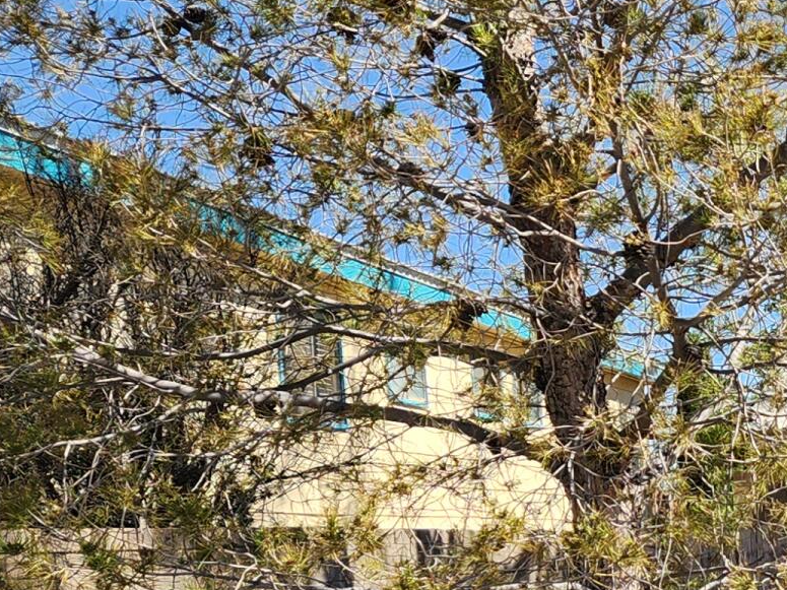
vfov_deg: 16.1
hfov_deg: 18.3
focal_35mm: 89
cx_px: 1323
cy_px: 647
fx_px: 2023
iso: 20
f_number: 1.8
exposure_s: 1/929
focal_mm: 5.4
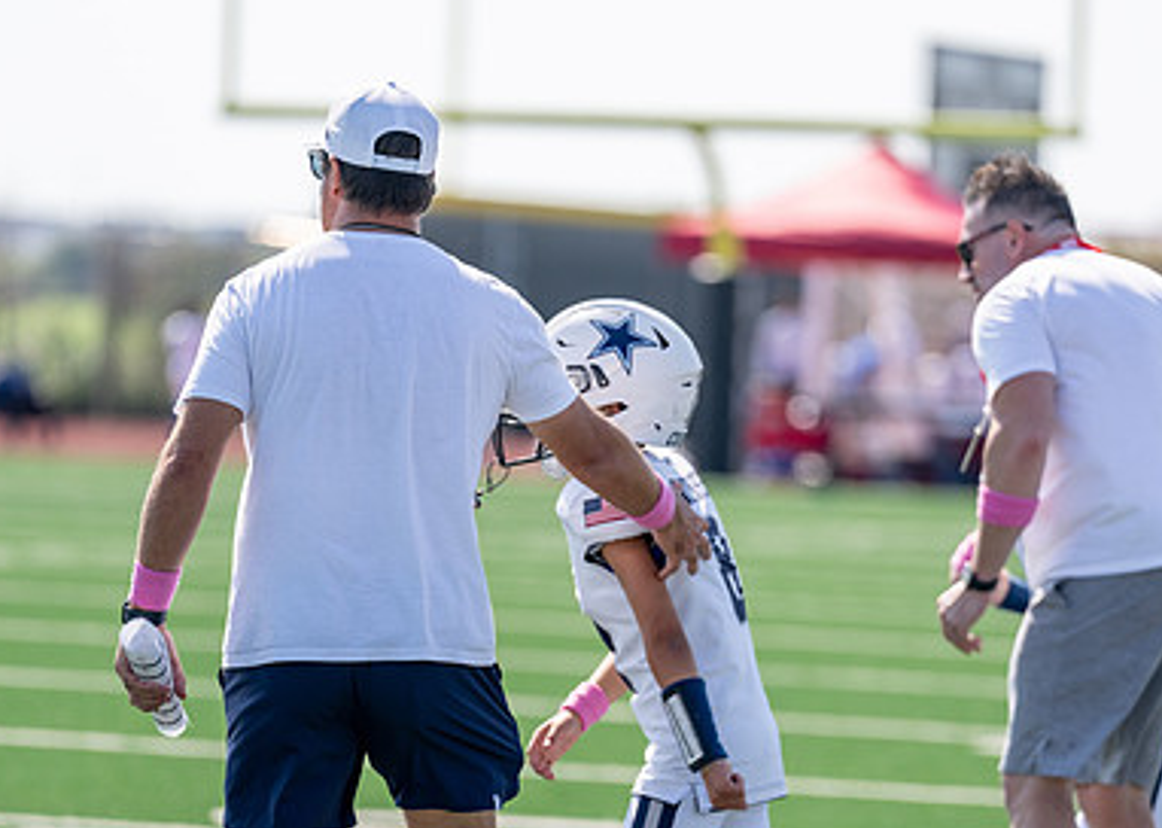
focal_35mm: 309
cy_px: 581
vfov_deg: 4.6
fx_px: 10187
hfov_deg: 6.5
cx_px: 596
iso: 100
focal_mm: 194
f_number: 2.8
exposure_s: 1/2000
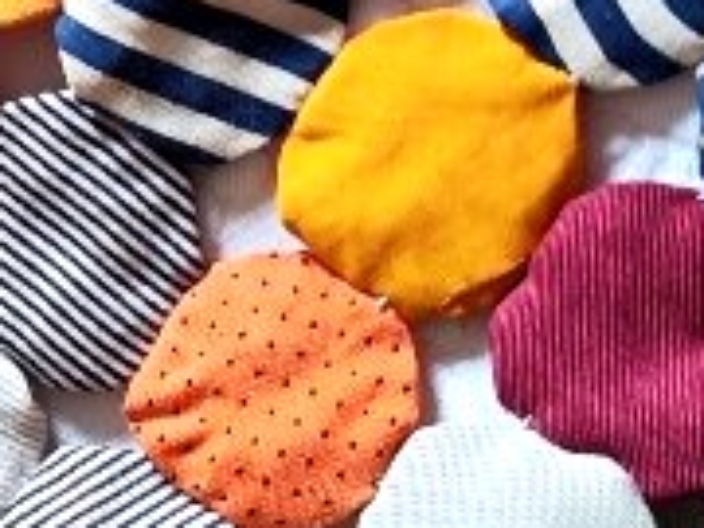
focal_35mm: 153
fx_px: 3112
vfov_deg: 9.7
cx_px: -344
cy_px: 63
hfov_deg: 12.3
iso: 568
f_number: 1.69
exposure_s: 1/100
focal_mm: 7.01
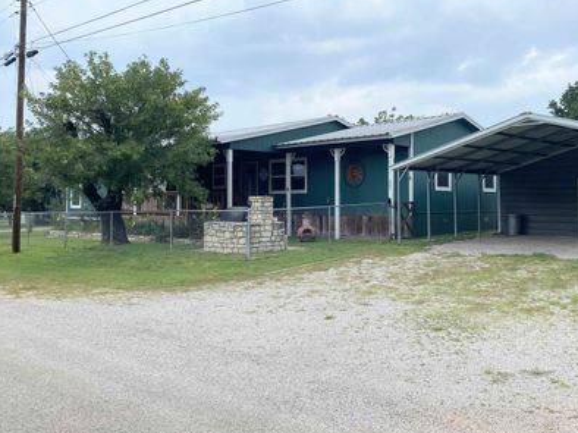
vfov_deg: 42.8
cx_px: 340
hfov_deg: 55.1
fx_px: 551
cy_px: 190
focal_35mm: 33
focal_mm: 4.25
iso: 32
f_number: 1.8
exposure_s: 1/3846
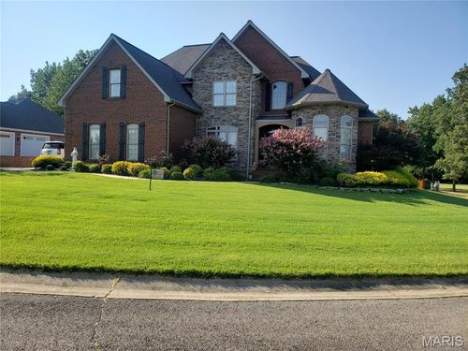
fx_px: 352
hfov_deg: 67.3
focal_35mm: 26
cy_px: 176
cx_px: 234
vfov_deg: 53.1
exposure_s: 1/1318
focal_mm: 4.3
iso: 50
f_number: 2.4
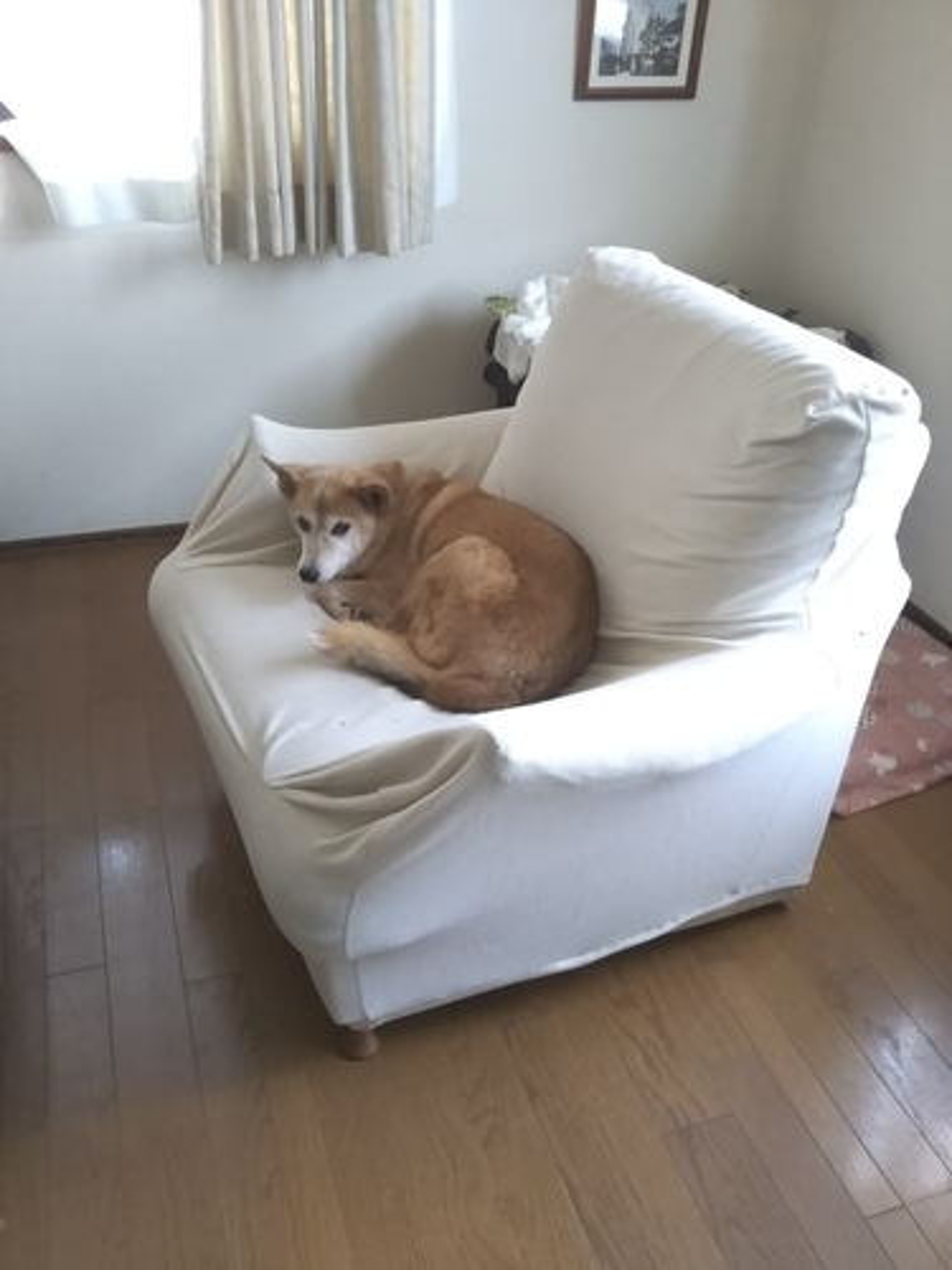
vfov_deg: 60.0
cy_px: 635
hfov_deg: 46.8
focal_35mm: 30
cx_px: 476
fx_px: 1100
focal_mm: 4
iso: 250
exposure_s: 1/30
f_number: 2.2
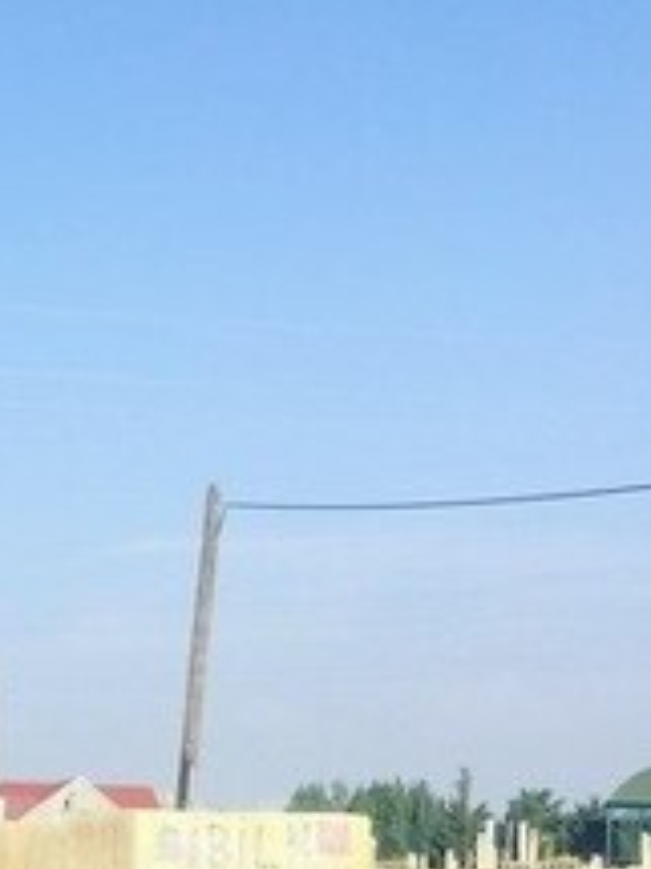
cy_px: 861
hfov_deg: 16.1
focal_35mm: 89
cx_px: -65
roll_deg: -2.4
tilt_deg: +2.6
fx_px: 2234
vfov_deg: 21.3
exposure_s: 1/1883
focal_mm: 4.15
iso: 32
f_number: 2.2
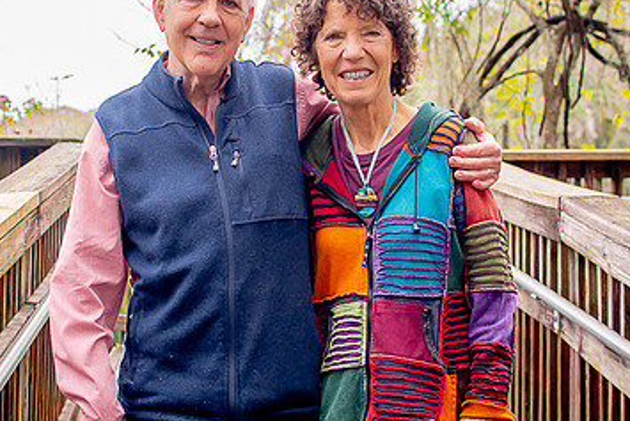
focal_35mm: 85
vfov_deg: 16.1
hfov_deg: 23.9
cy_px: 154
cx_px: 273
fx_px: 1488
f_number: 3.5
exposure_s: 1/250
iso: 200
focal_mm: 35
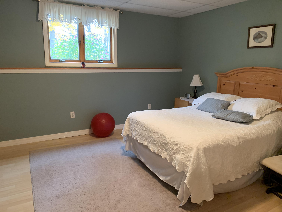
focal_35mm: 26
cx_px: 141
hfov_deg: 67.3
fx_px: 212
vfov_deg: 53.1
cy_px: 106
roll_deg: -1.1
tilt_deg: -11.5
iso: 400
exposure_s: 1/40
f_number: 1.8
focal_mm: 4.25
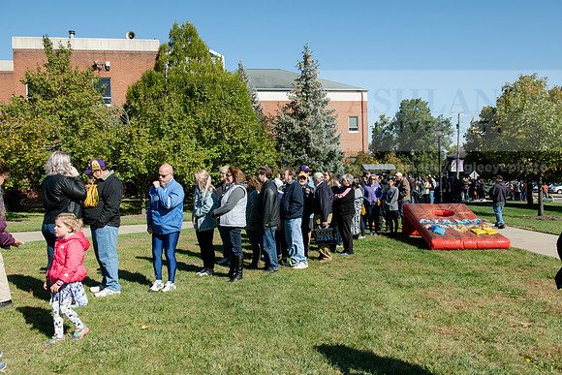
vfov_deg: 45.0
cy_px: 188
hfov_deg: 63.6
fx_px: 453
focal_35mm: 29
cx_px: 281
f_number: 7.1
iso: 400
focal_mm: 29
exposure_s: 1/1000
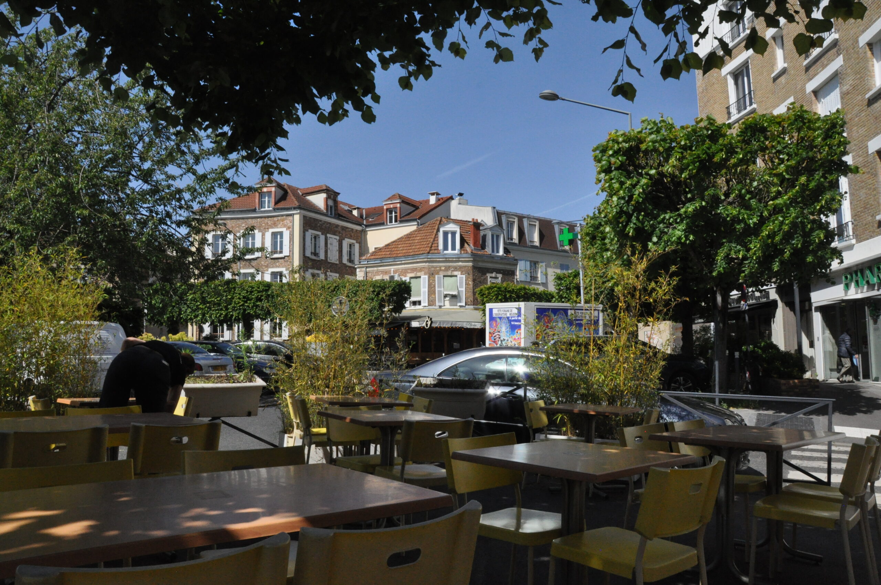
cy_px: 292
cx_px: 440
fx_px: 660
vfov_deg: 47.8
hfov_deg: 67.4
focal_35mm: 27
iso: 1600
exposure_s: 1/1250
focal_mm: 18
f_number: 18
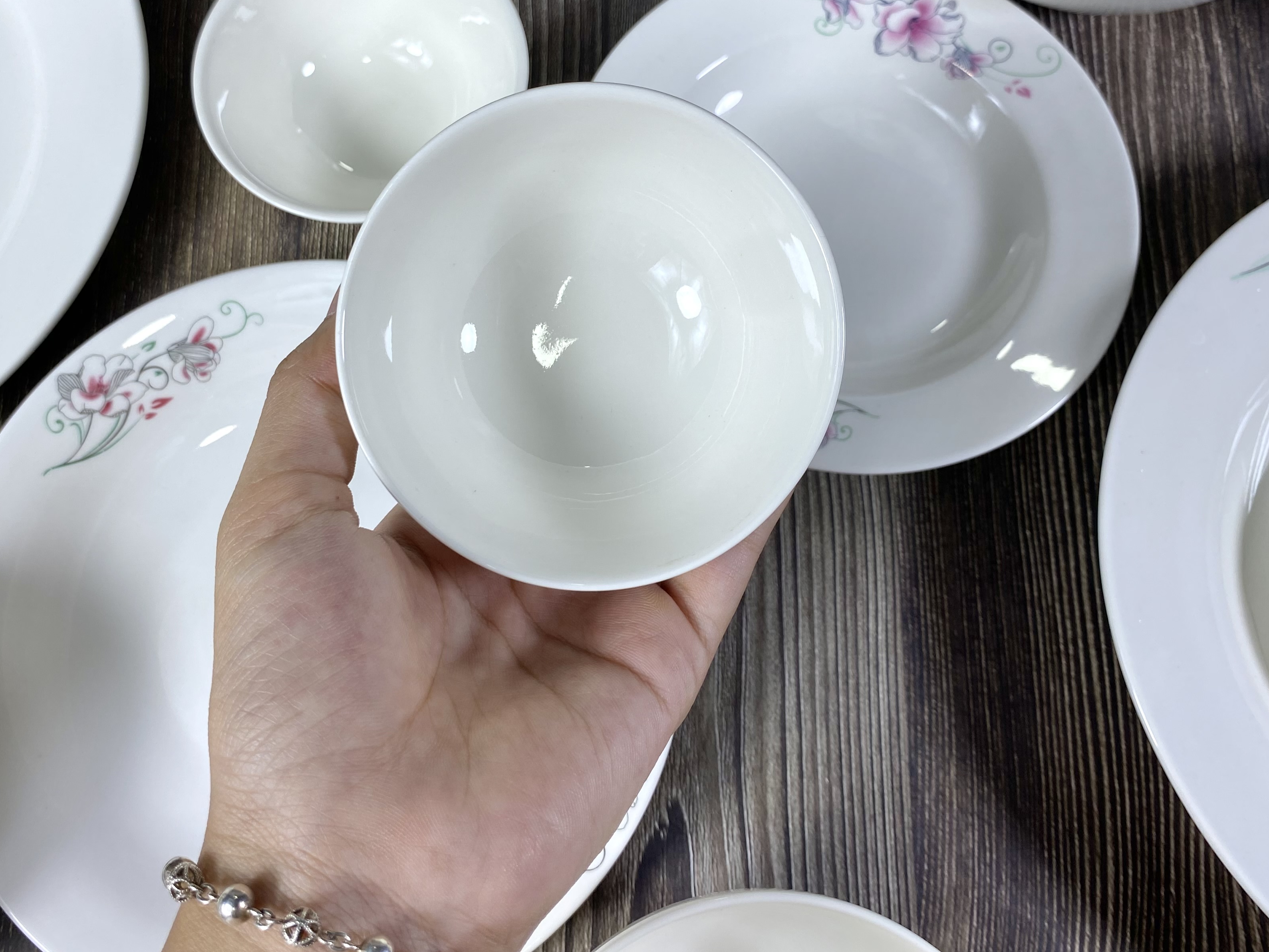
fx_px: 1210
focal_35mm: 33
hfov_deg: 55.3
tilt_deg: -75.2
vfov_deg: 42.6
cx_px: 584
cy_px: 357
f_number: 1.8
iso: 32
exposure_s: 1/294
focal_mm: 4.25
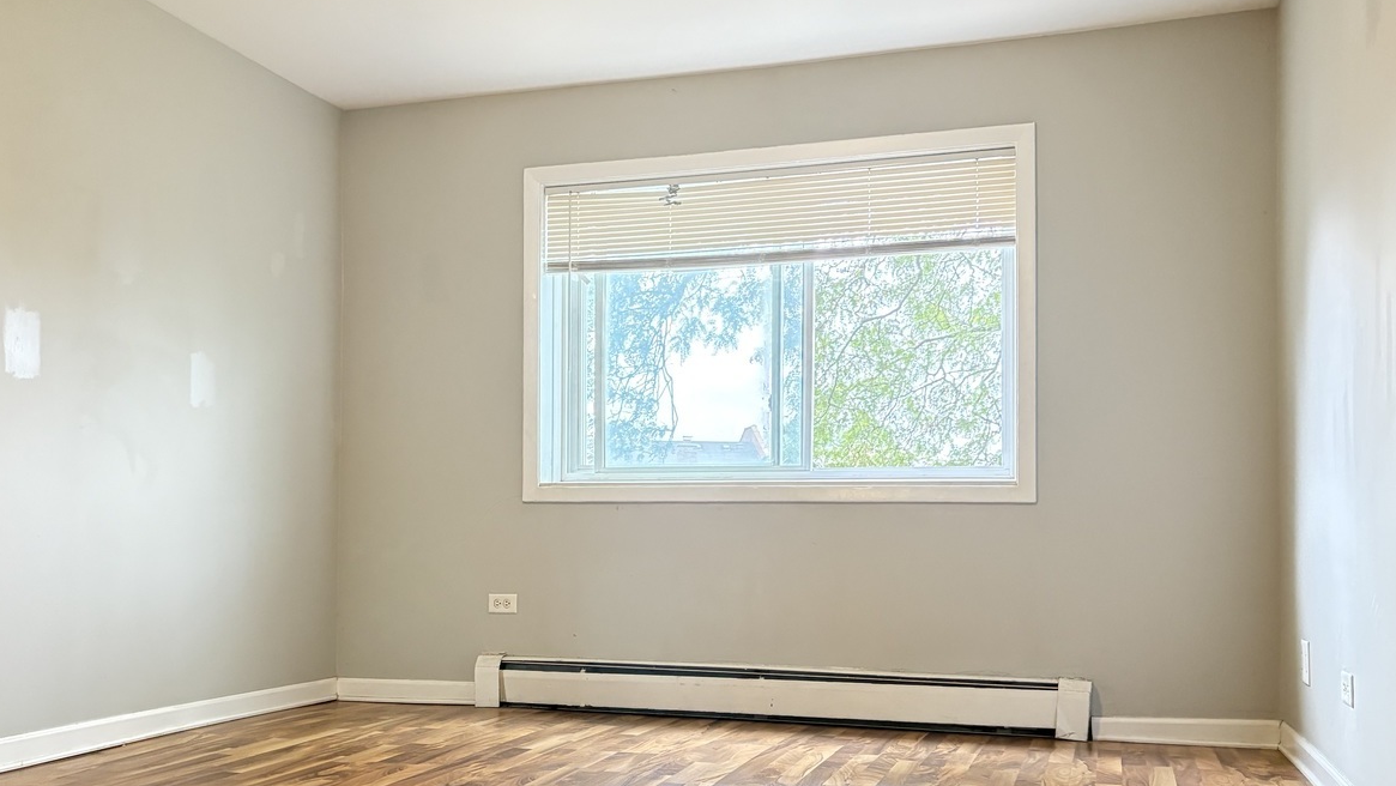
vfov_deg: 33.6
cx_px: 676
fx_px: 1296
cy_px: 495
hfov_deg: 56.6
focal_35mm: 35
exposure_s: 1/60
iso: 500
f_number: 1.6
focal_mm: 5.96
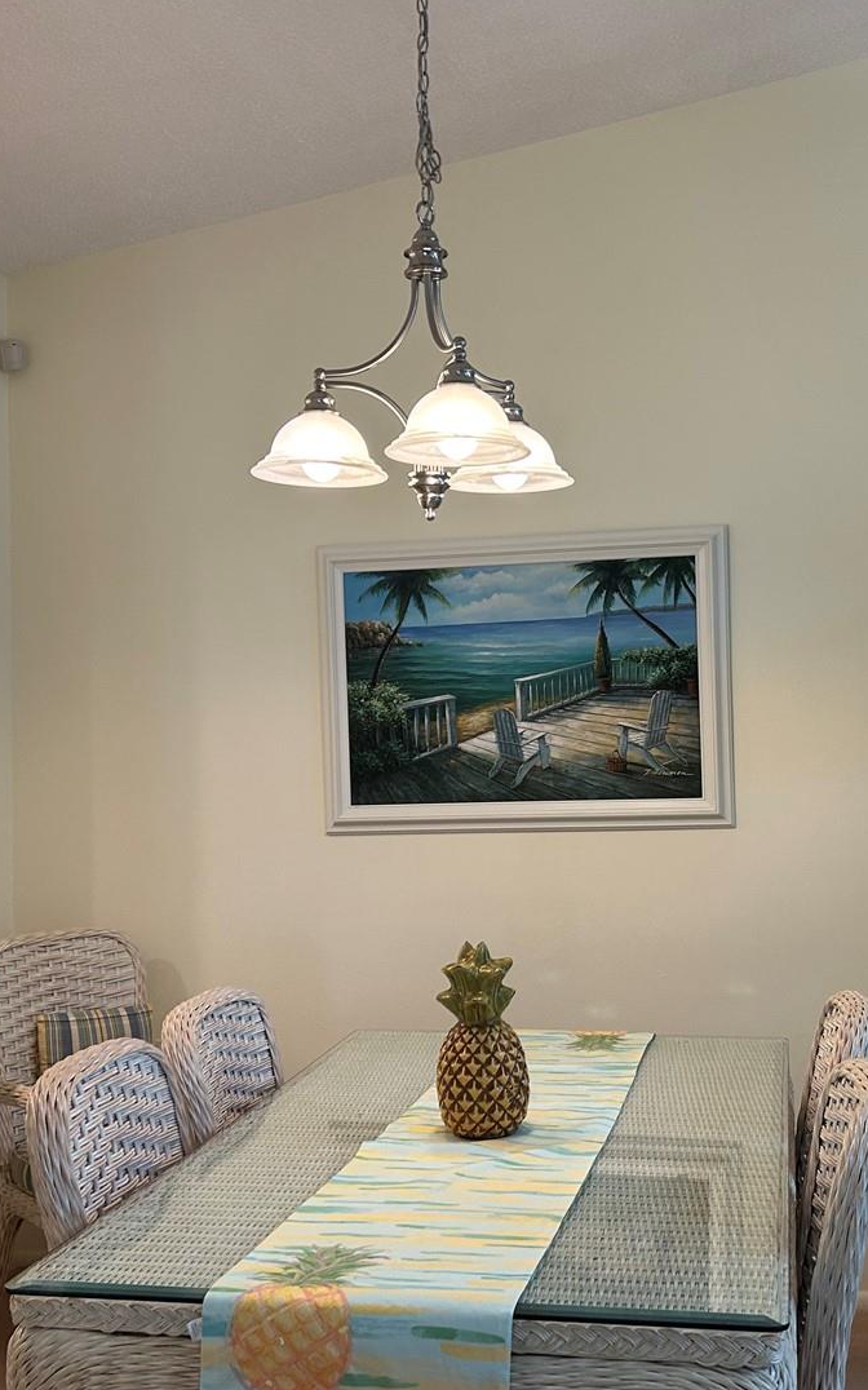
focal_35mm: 41
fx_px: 1553
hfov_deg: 31.1
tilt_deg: +0.4
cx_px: 544
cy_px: 721
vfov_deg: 48.2
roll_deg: +1.0
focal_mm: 5.7
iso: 100
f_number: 1.5
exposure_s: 1/60
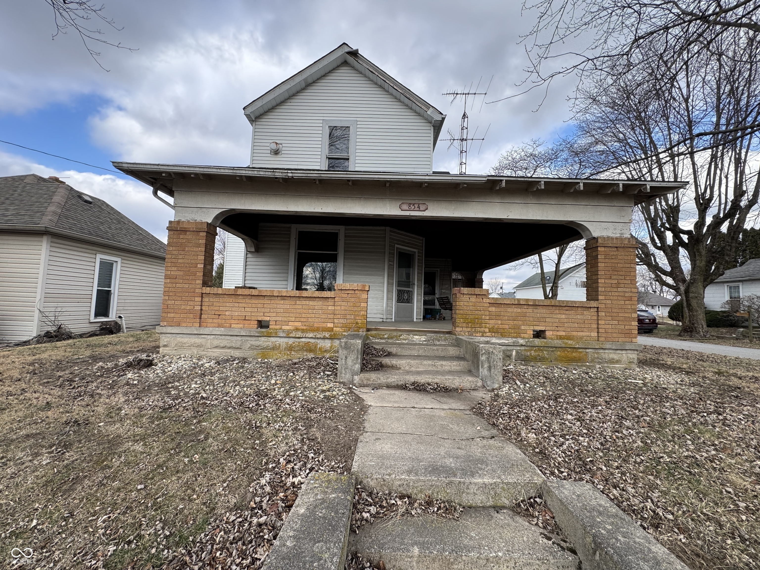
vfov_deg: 85.7
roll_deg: -2.5
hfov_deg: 102.1
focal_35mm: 14
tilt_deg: +4.9
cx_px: 380
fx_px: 307
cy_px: 285
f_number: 2.2
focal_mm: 2.22
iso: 40
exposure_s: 1/321
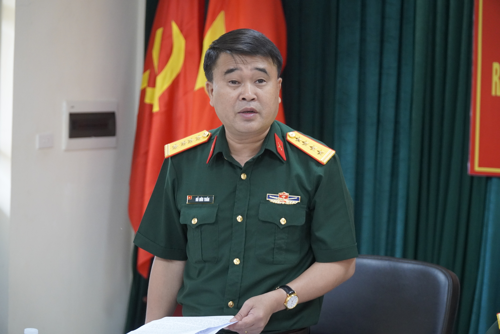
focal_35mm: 93
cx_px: 250
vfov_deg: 14.7
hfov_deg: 21.9
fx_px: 1292
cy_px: 167
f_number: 4
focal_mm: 62
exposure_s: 1/160
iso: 2500
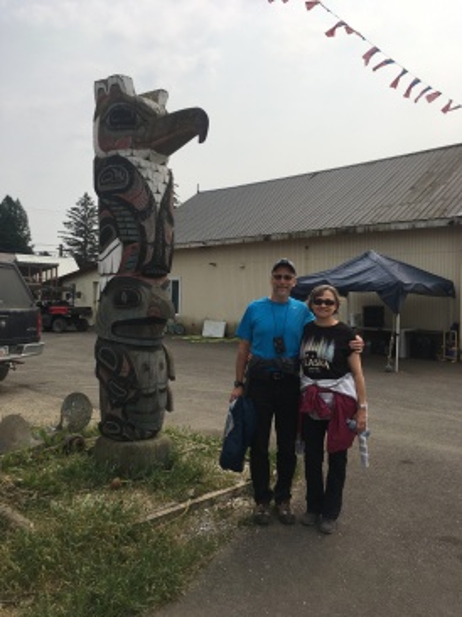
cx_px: 231
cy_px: 308
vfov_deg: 61.7
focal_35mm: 29
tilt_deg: -0.6
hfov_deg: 48.2
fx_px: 517
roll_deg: -0.4
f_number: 2.2
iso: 25
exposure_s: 1/2849
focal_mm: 4.15
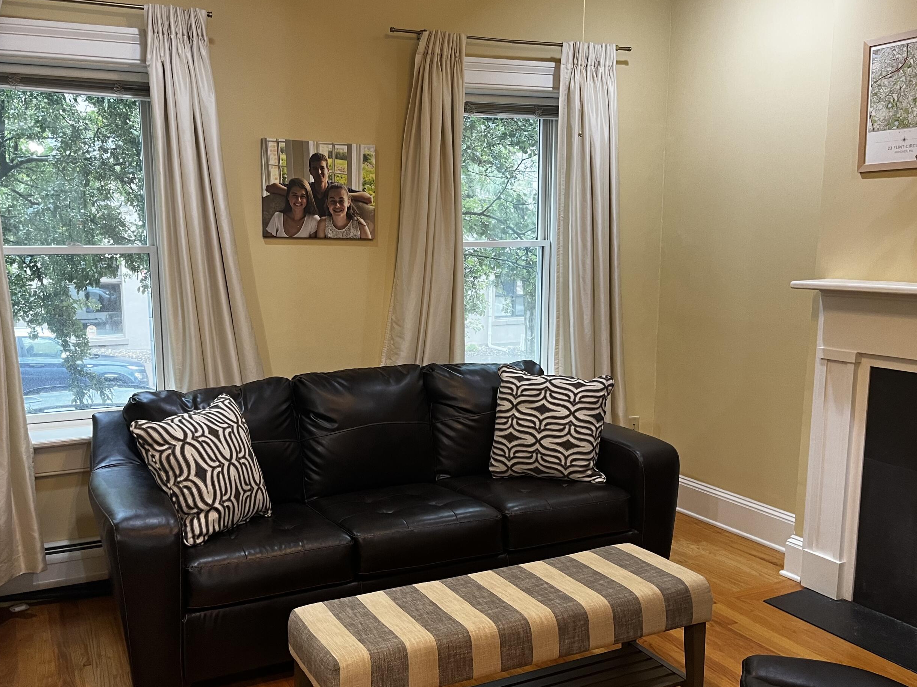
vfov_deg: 44.1
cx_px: 392
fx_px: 848
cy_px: 384
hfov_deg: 56.6
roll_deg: -0.2
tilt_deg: -10.3
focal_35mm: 32
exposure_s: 1/60
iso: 160
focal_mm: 5.1
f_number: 1.6
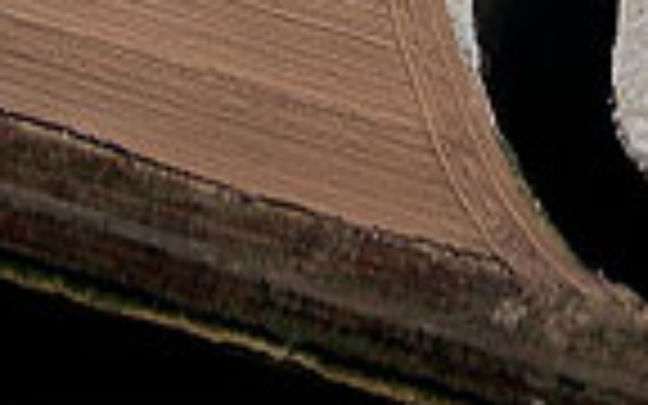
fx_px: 6333
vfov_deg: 3.6
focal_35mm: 359
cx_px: 666
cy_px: -263
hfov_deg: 5.8
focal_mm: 75
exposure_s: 1/500
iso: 110
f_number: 5.6
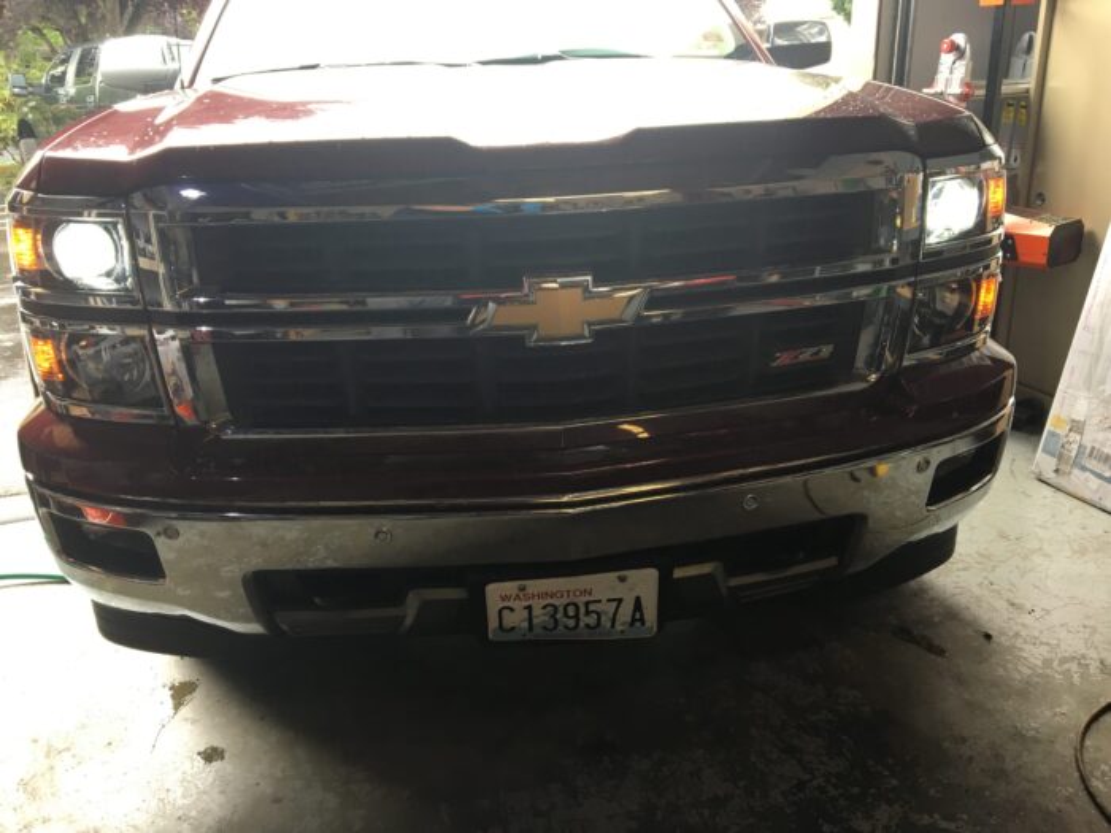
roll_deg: +2.1
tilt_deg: -19.4
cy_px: 416
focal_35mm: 29
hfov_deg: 61.7
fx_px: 931
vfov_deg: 48.2
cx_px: 556
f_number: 2.2
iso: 25
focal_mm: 4.15
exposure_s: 1/40
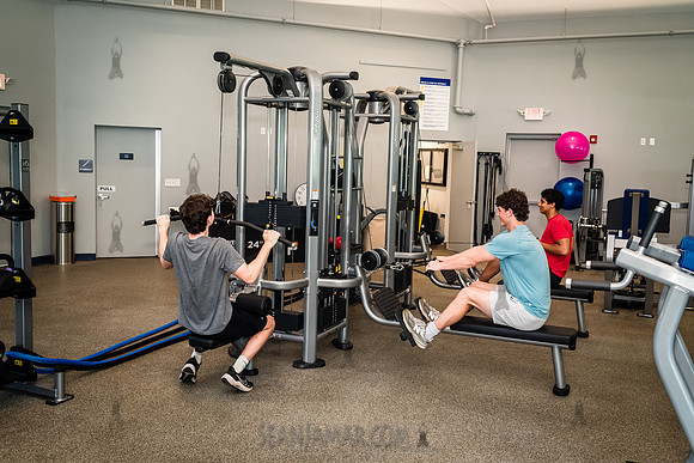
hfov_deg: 54.4
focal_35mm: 35
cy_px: 232
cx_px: 347
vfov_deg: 37.9
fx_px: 675
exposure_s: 1/400
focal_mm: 35
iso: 5000
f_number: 5.6
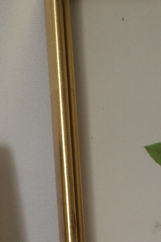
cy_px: 295
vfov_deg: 9.2
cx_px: 90
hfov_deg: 6.2
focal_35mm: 221
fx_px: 1483
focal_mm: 50
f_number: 5.6
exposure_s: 1/30
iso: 800
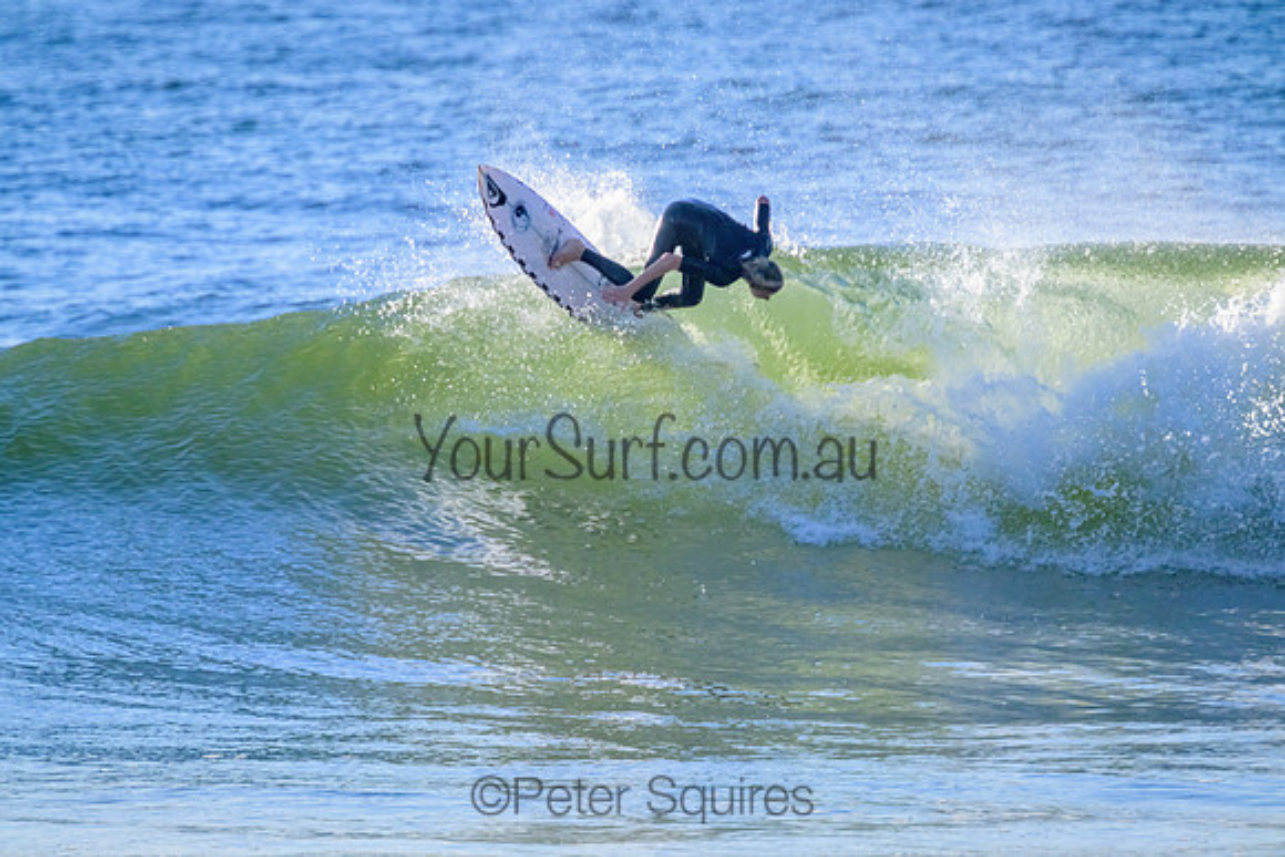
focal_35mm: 800
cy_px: 428
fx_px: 28561
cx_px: 642
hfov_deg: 2.6
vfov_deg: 1.7
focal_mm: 800
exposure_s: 1/2000
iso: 1800
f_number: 11
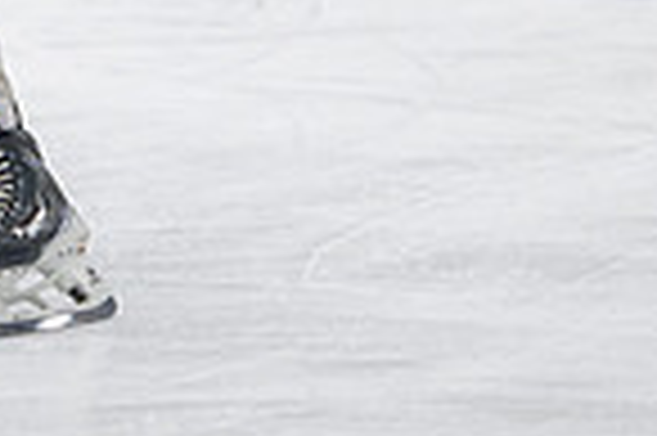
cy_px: -249
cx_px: -318
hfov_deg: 3.3
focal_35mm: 630
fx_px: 11485
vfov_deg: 2.2
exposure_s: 1/640
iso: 2000
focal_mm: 135
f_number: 3.2
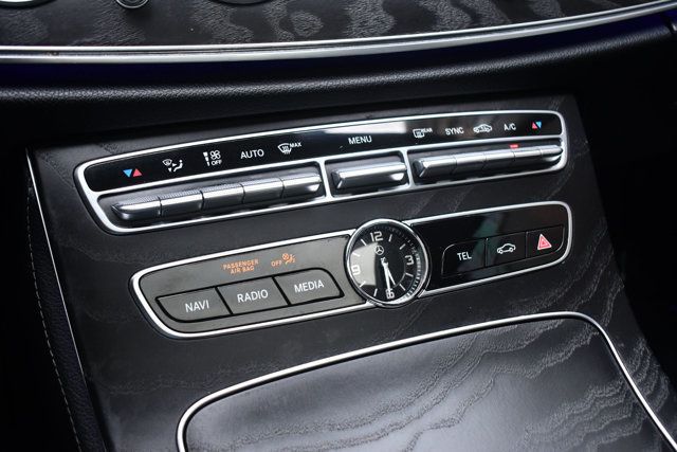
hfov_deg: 51.9
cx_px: 338
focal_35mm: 37
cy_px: 226
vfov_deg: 36.0
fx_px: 696
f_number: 4
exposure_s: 1/160
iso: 800
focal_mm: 25
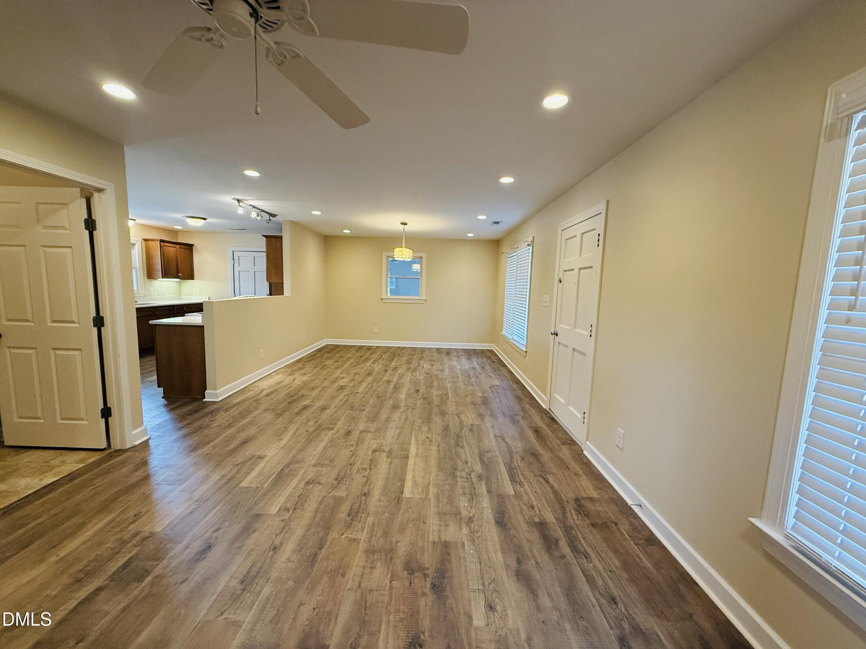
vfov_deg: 85.7
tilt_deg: -3.8
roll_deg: -1.4
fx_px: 350
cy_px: 324
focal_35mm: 14
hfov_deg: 102.1
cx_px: 433
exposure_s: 1/120
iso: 400
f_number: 2.2
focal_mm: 2.22
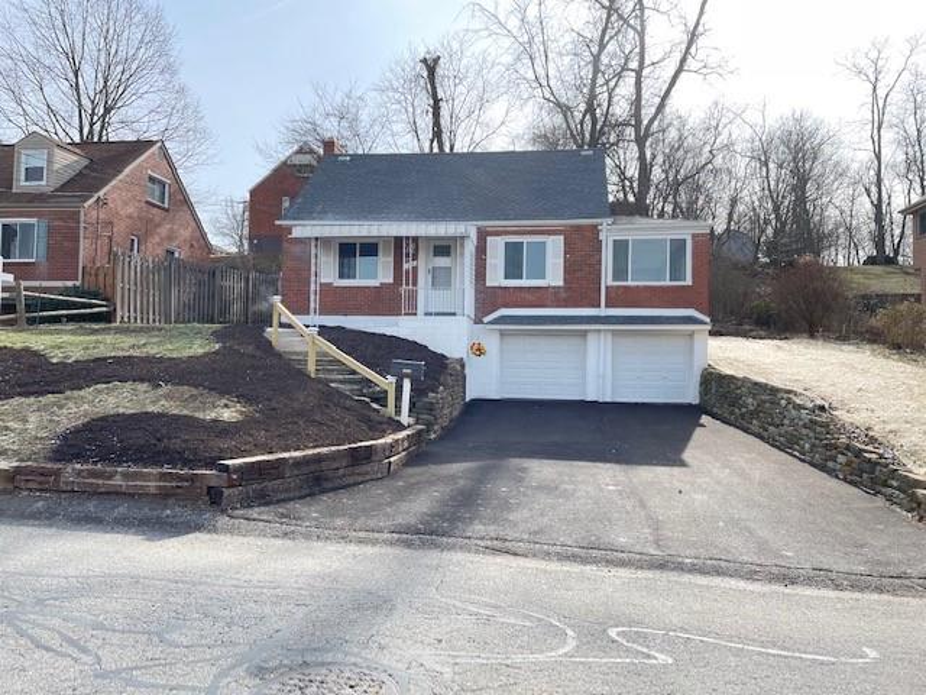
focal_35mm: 26
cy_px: 348
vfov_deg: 53.1
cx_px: 463
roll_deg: -1.1
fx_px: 696
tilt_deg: +2.6
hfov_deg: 67.3
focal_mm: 4.2
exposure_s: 1/1103
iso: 32
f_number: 1.6
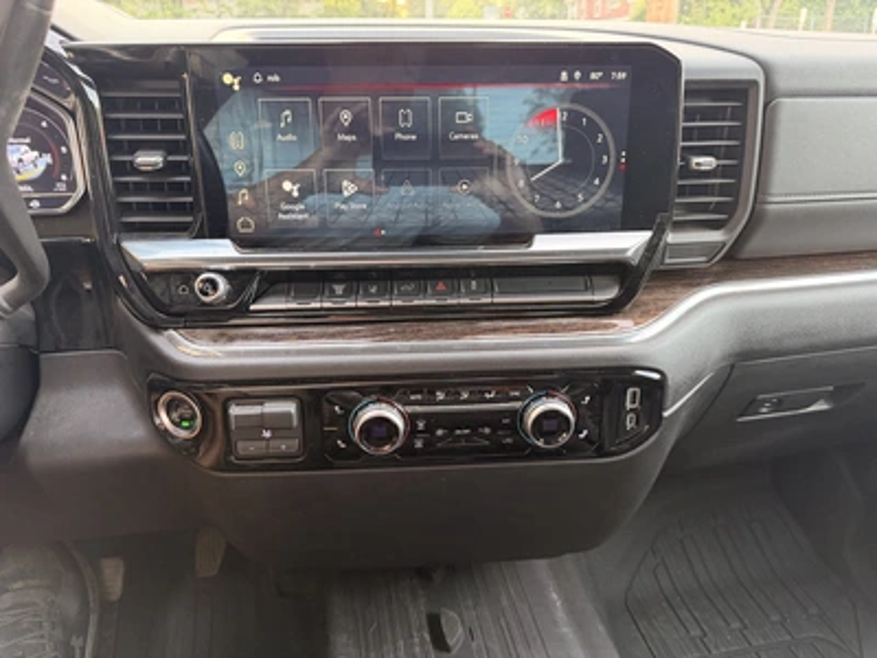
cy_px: 329
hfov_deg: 71.6
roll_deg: +2.4
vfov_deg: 56.8
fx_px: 608
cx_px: 438
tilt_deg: -22.7
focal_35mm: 24
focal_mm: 6.76
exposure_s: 1/60
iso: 400
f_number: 1.78
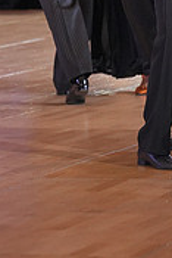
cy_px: -77
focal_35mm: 364
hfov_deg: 3.8
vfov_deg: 5.6
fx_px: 2603
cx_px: 258
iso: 2000
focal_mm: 110
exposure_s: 1/500
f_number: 4
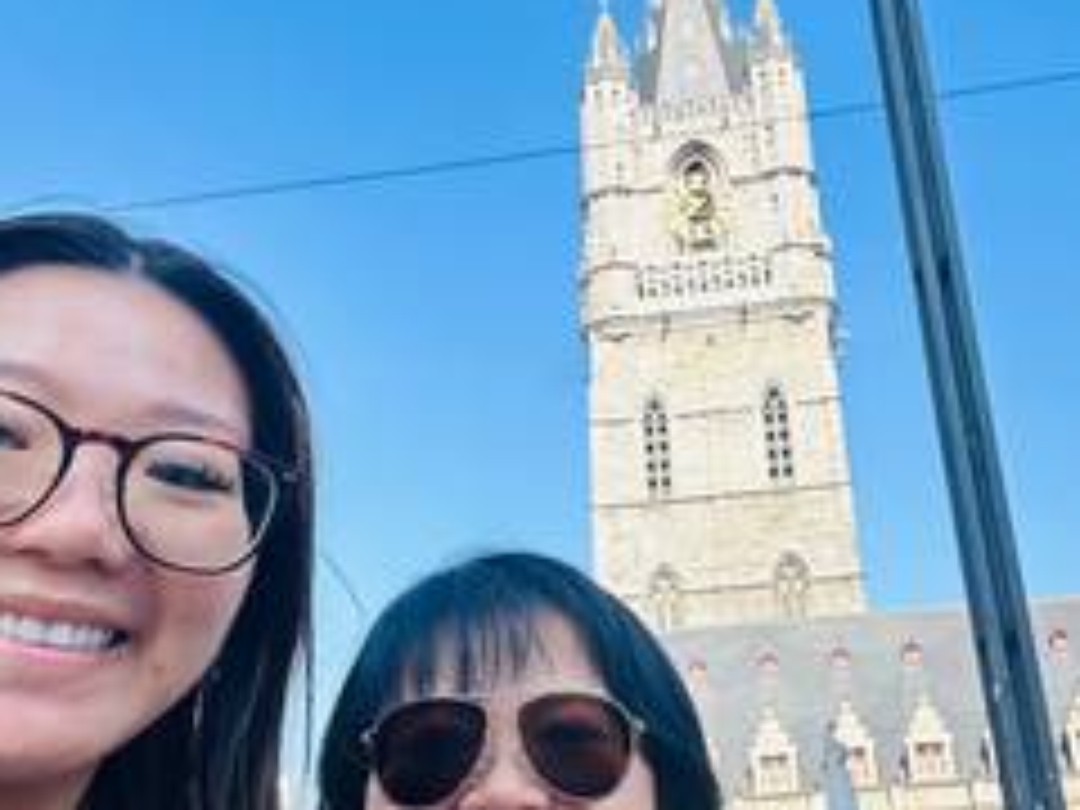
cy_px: 396
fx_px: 1435
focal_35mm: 46
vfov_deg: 31.5
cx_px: 706
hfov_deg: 40.8
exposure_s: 1/462
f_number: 1.9
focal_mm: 2.69
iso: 25
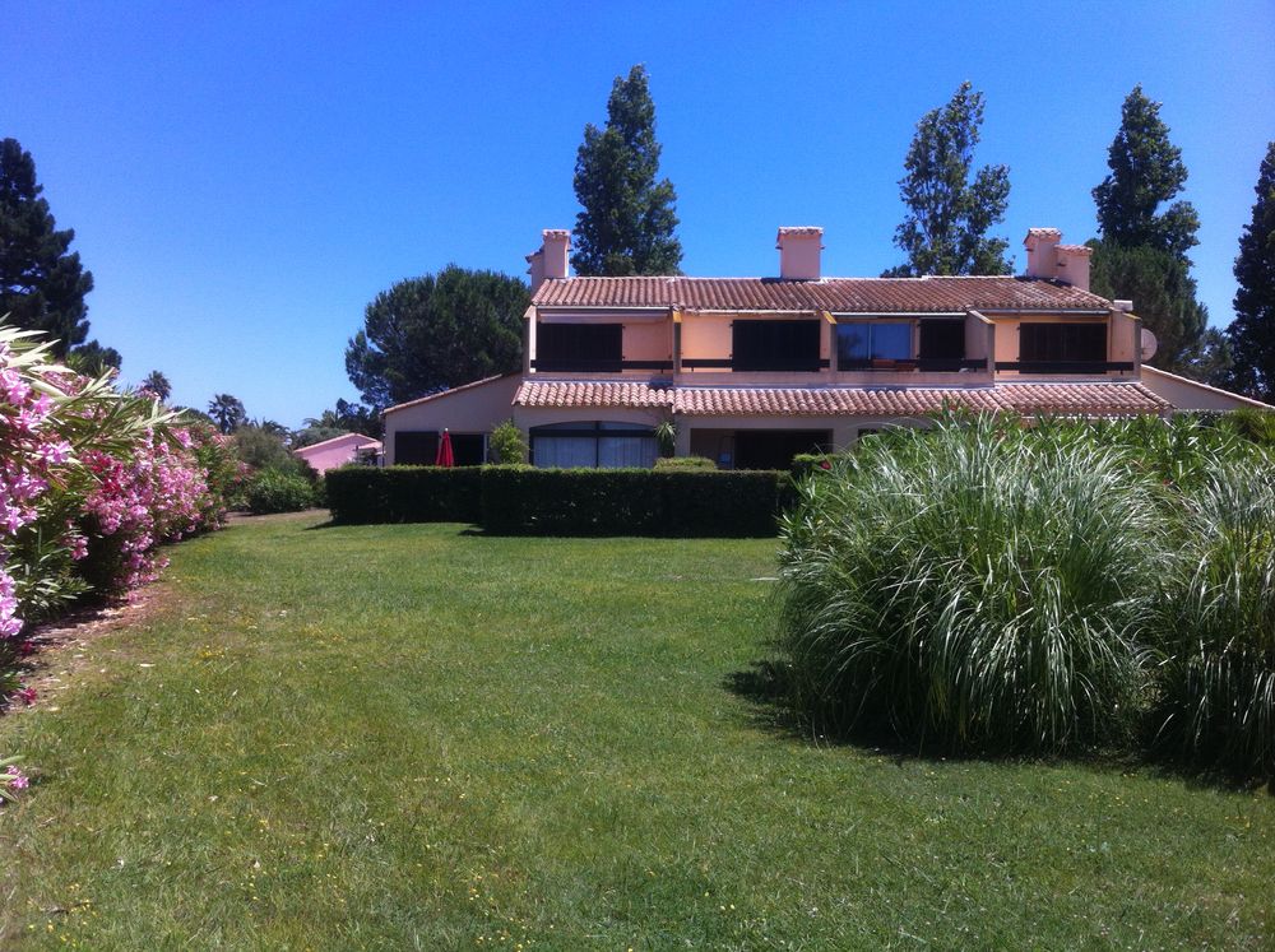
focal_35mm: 35
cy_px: 476
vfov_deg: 40.6
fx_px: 1287
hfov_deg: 52.7
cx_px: 638
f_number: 2.8
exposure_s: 1/973
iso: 80
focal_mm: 3.85
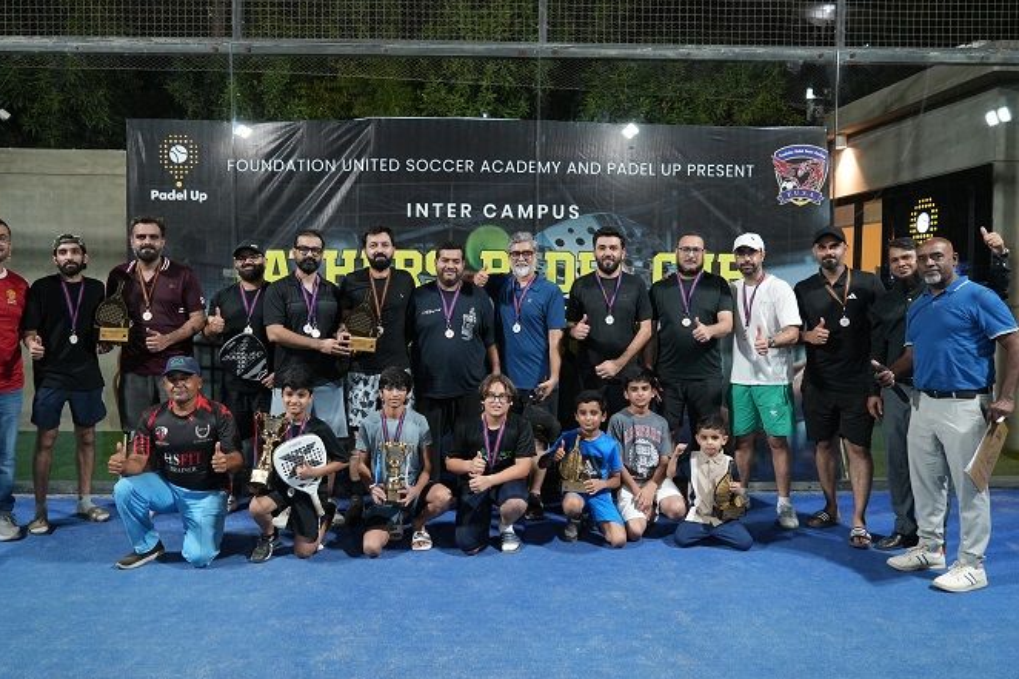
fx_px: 821
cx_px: 479
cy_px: 330
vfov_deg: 44.9
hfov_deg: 63.6
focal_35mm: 29
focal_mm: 24
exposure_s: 1/100
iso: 2000
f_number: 4
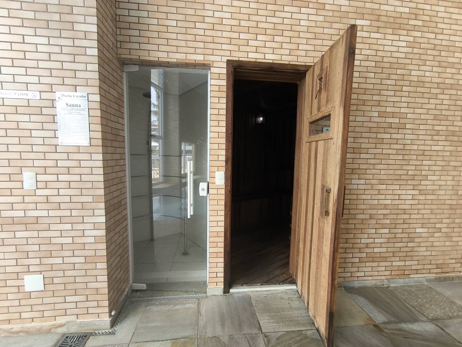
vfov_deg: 78.1
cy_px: 174
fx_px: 214
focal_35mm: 16
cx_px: 231
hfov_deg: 94.5
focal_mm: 1.65
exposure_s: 1/120
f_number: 2.2
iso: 100
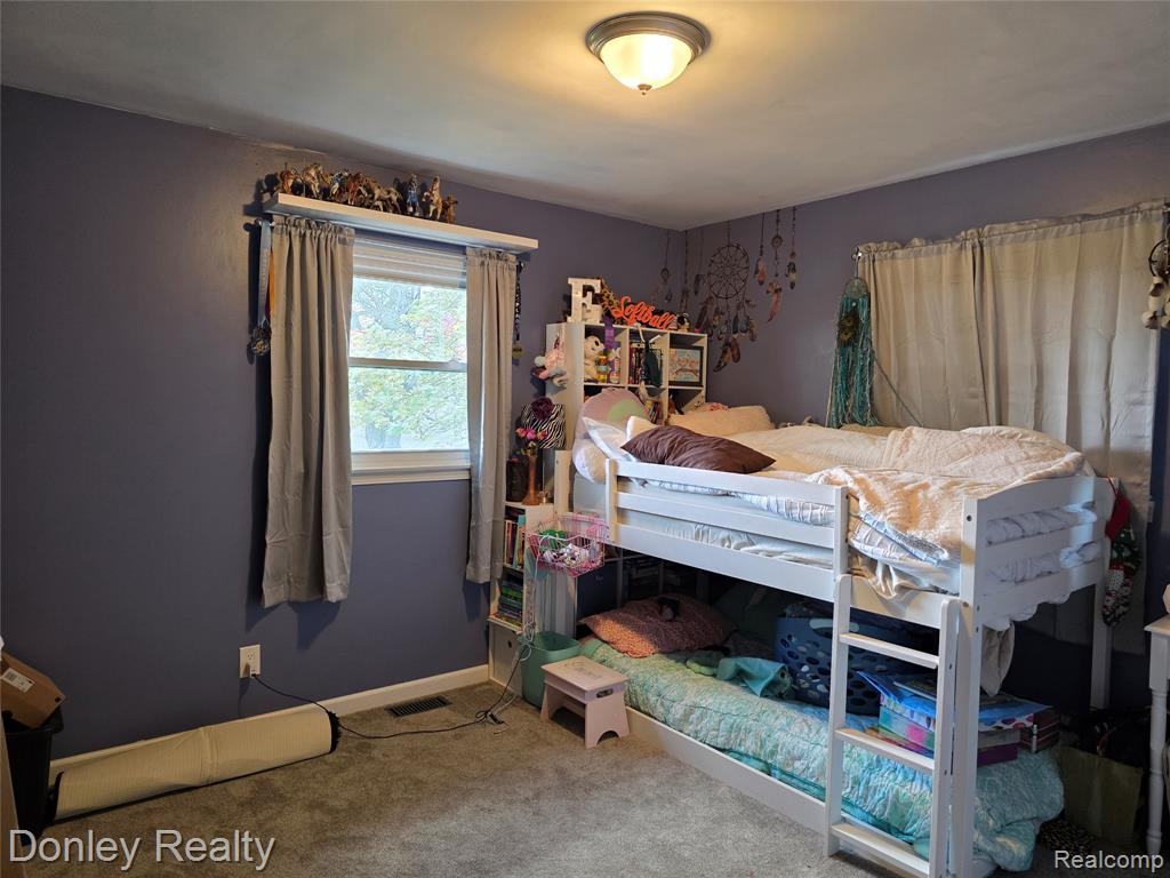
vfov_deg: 58.9
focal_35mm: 23
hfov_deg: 73.9
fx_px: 777
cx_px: 585
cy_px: 439
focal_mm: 6.3
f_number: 1.7
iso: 320
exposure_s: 1/120
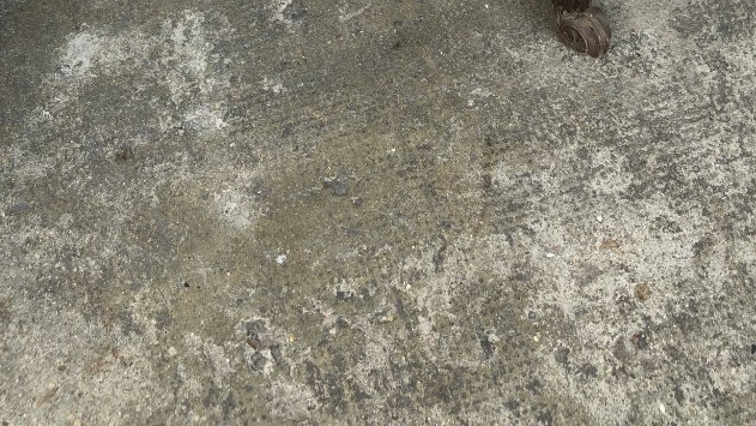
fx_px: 1163
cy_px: -136
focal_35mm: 58
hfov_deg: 36.0
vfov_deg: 19.1
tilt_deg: -52.4
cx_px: 364
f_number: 1.8
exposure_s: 1/105
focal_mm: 3.99
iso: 20
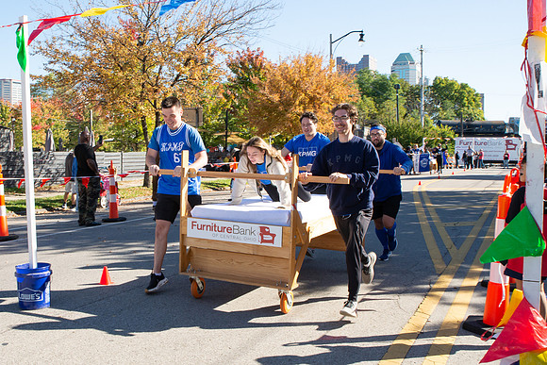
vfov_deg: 33.7
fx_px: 603
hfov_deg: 48.4
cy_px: 185
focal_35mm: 40
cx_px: 214
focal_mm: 26
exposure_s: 1/200
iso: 500
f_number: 13
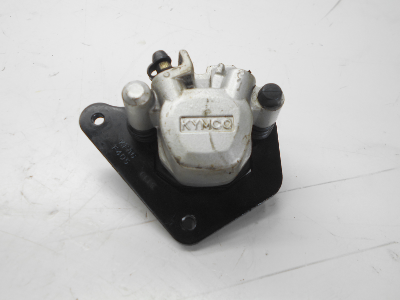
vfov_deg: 46.8
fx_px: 347
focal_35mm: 30
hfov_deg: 60.0
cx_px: 200
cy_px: 150
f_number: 3.4
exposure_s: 1/50
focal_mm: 5.1
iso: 80
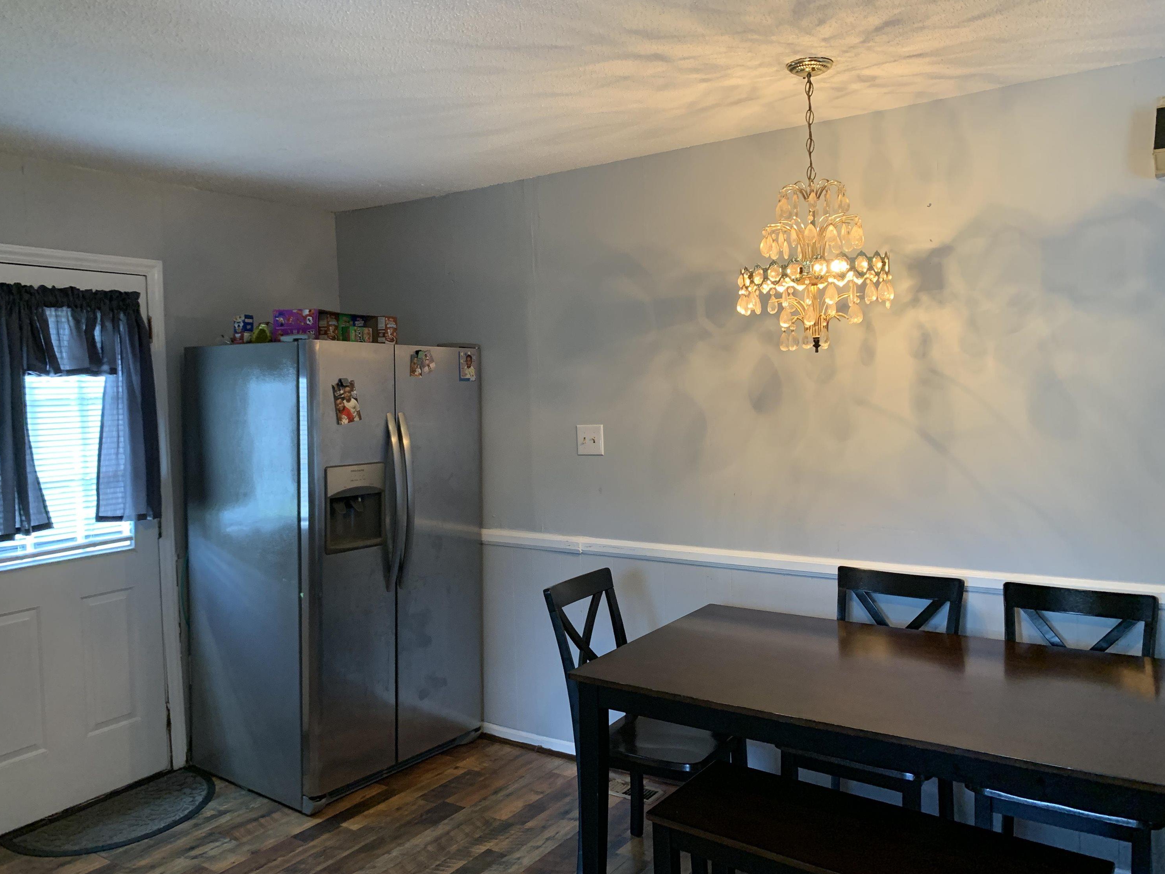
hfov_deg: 65.3
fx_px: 909
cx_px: 570
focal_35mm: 27
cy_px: 434
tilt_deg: -3.4
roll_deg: +1.7
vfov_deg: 51.4
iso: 250
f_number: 1.8
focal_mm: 4.25
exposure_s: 1/60
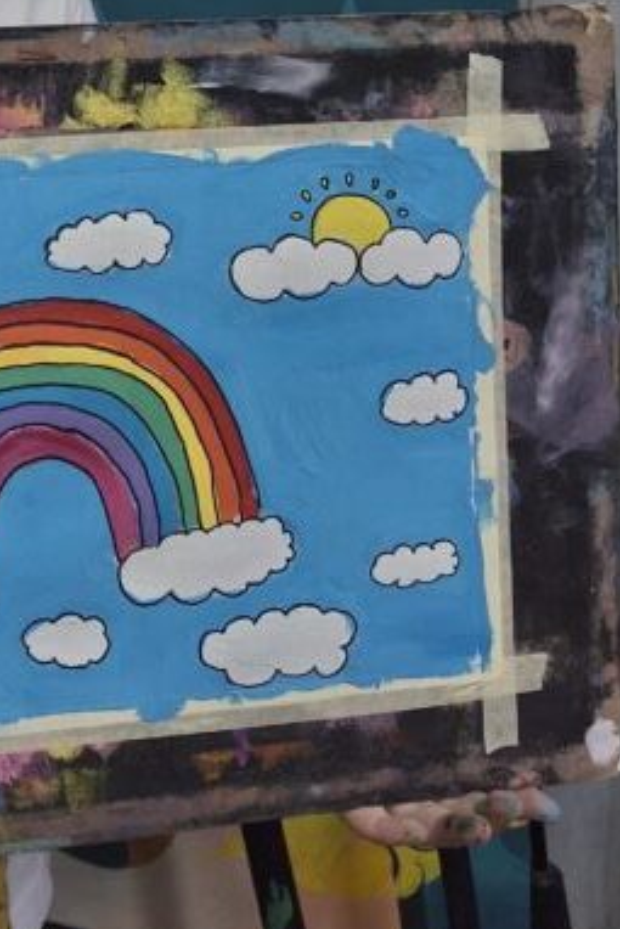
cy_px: -153
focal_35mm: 68
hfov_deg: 19.0
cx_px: -119
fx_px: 1755
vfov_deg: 26.7
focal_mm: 4.69
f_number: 1.8
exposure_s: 1/100
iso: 25
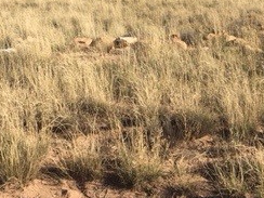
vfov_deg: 18.3
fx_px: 580
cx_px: 113
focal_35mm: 76
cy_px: -47
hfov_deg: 25.6
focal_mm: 4.15
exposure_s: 1/1570
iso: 25
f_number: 2.2
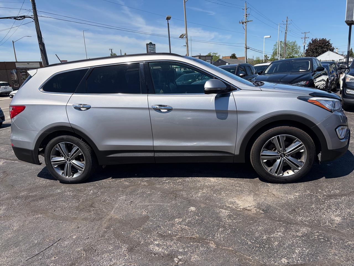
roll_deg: +3.5
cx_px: 177
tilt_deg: -12.2
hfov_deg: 67.3
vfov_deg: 53.1
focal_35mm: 26
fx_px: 266
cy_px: 133
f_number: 1.6
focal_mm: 5.96
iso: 64
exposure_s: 1/4950
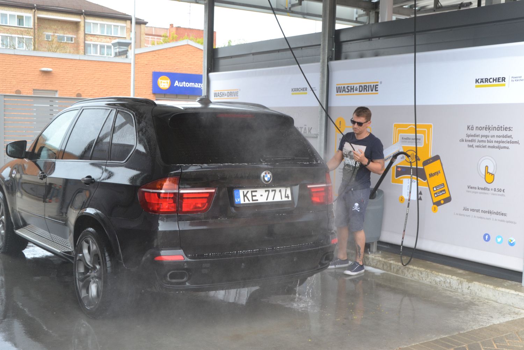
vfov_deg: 30.8
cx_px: 262
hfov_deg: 45.0
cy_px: 175
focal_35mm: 44
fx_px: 633
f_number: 10
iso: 400
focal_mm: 29
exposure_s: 1/125
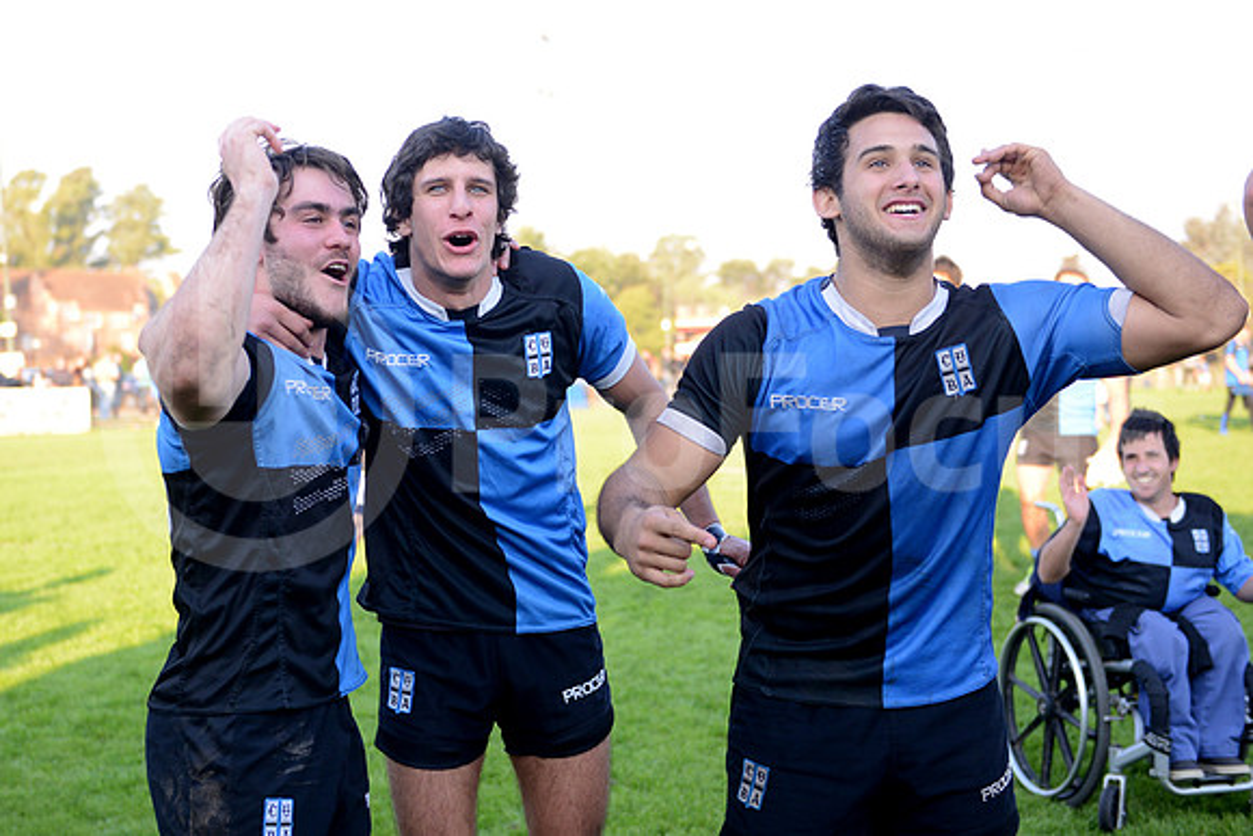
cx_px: 626
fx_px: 1323
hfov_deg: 50.7
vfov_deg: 35.1
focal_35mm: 38
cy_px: 418
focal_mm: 38
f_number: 2.8
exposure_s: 1/640
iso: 560
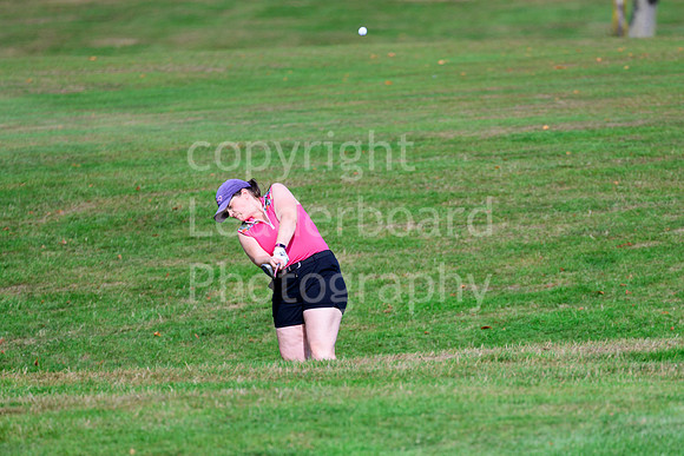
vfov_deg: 2.1
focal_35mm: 652
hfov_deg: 3.2
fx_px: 12394
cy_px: 372
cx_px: 428
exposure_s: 1/1000
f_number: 5.6
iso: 250
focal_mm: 400
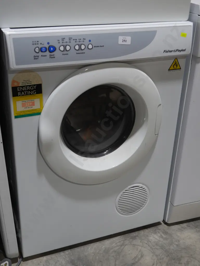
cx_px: 100
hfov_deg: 30.3
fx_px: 369
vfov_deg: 39.6
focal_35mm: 48
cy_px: 133
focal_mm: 24
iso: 250
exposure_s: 1/60
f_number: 5.2
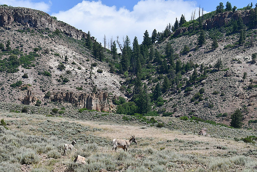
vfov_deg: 9.2
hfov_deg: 13.7
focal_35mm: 150
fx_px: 1071
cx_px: 128
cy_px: 86
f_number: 9
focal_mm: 100
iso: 100
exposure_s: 1/320
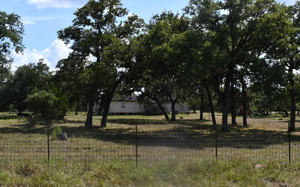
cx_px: 150
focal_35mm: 37
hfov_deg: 52.8
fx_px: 302
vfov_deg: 34.4
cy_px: 90
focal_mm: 18
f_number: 9
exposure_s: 1/320
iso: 100
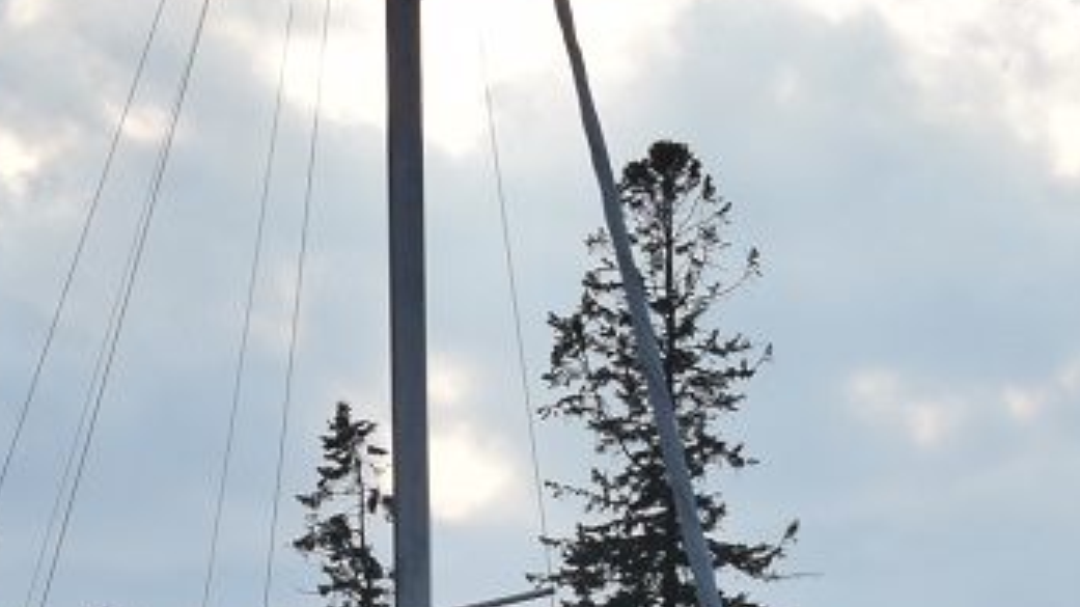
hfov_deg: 4.8
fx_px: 12818
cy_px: 1223
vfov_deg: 2.7
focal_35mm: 448
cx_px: -482
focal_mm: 55
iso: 200
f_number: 10
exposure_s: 1/400
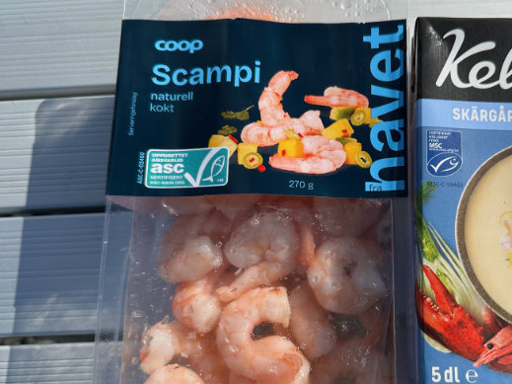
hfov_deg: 49.0
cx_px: 356
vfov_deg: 38.5
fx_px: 547
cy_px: 223
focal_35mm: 37
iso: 80
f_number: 1.8
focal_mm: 6.9
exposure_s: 1/8929
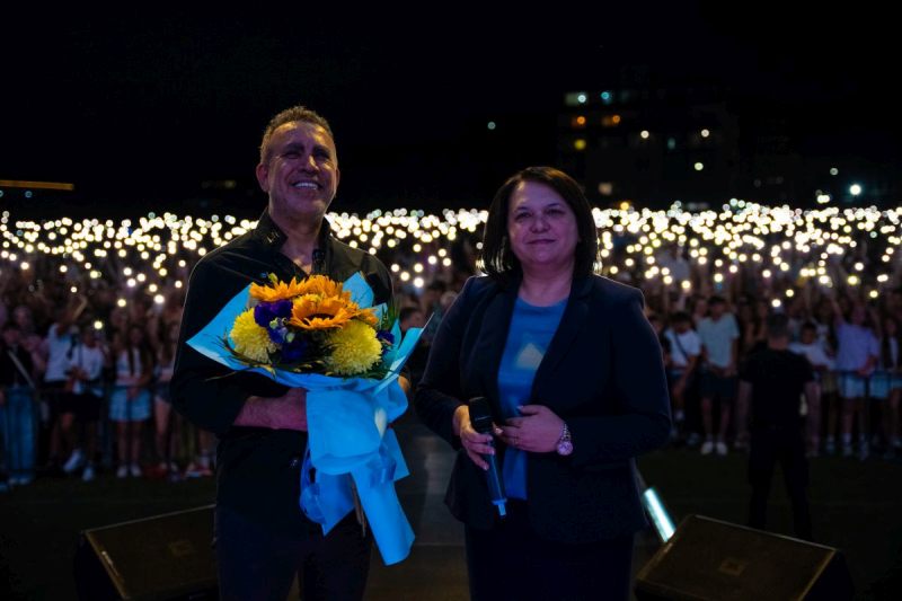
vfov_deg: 27.7
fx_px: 1220
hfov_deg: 40.6
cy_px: 300
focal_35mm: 49
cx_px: 451
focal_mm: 48.7
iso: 4000
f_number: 2.8
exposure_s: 1/250
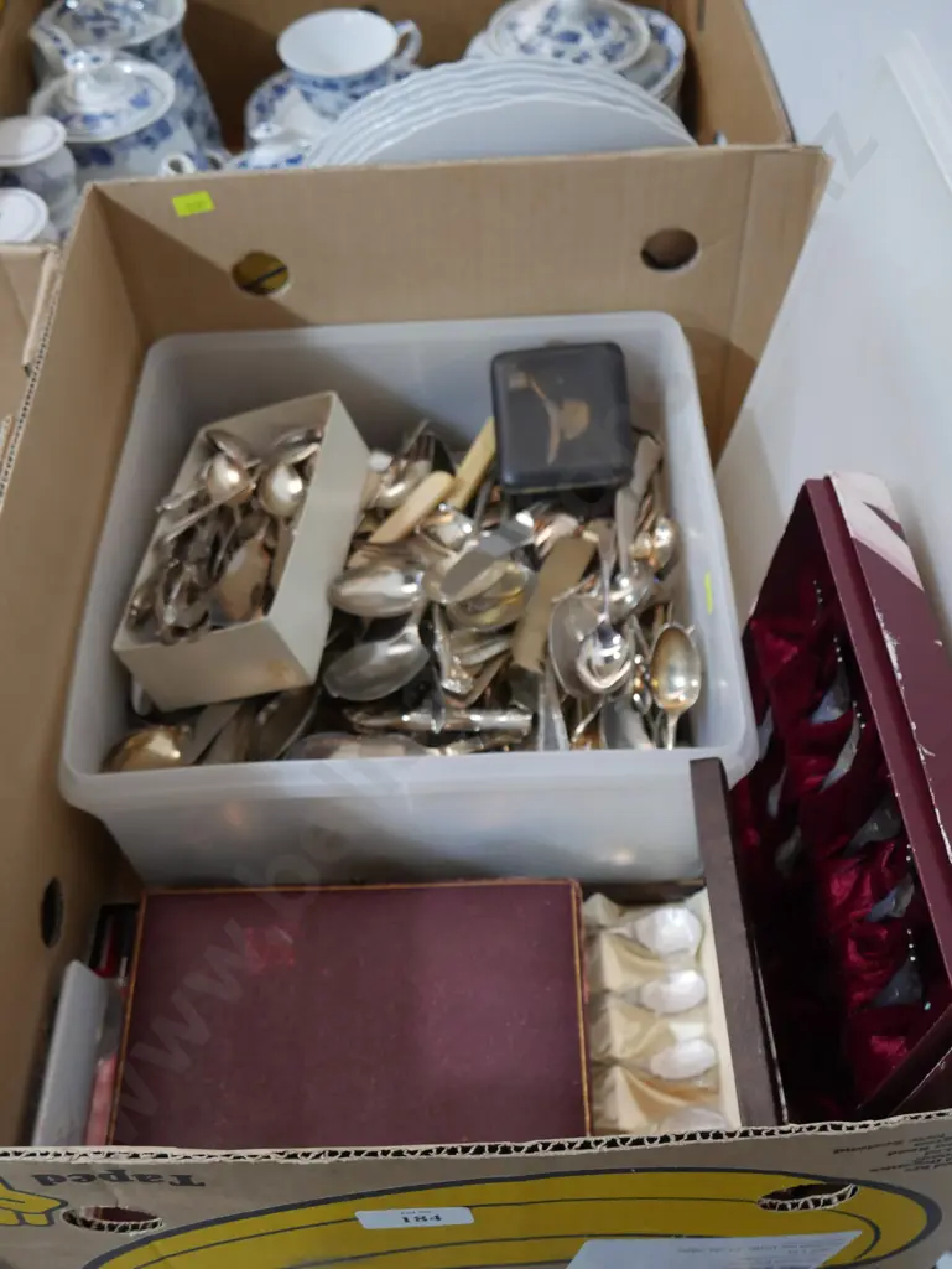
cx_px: 476
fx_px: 1319
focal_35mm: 36
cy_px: 634
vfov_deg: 51.3
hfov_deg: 39.7
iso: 1250
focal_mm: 18
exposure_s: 1/60
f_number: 4
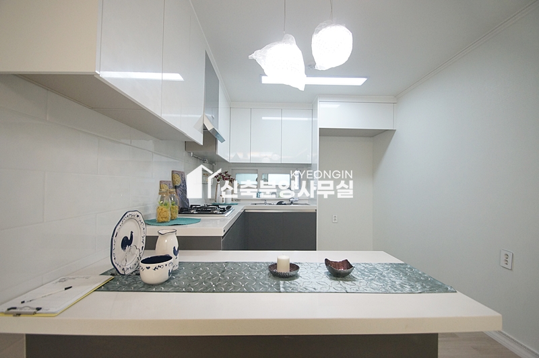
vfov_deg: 72.0
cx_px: 270
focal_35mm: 16
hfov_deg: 95.0
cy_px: 179
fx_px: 247
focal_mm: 11
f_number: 3.5
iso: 800
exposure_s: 1/250
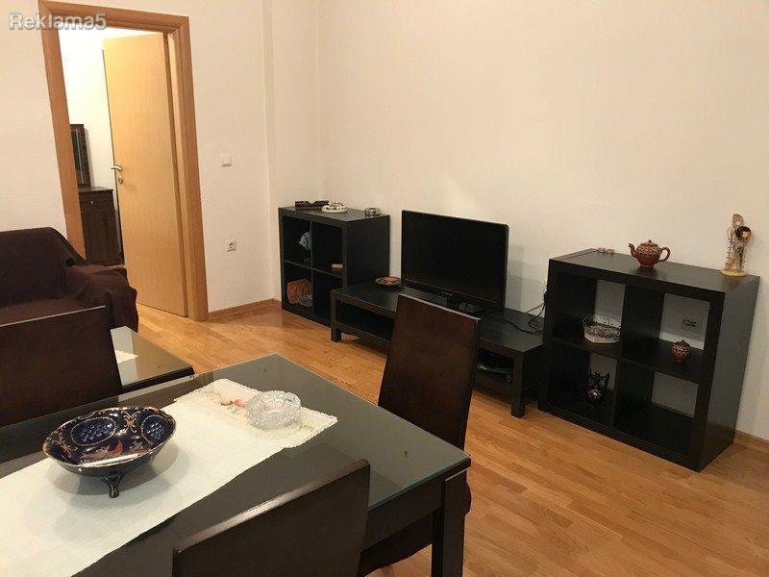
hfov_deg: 63.4
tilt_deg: -14.8
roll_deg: +0.4
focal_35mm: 28
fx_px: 622
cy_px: 288
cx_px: 384
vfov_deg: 49.7
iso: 100
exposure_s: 1/9
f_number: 1.8
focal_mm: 3.99
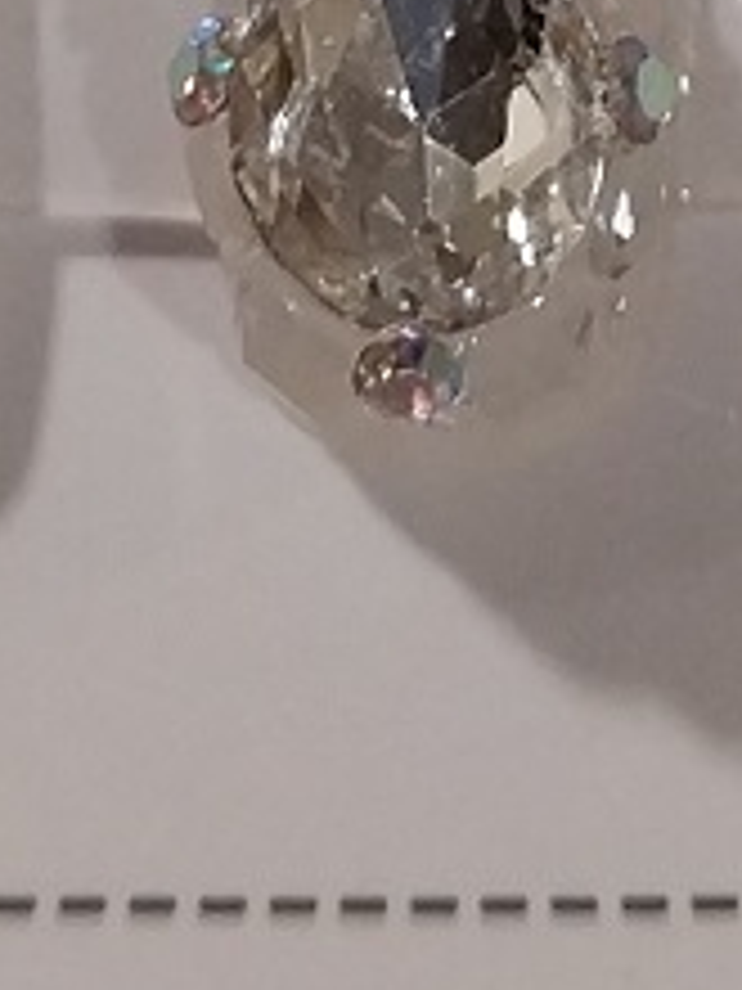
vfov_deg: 11.6
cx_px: 576
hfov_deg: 9.6
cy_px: -950
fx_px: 4401
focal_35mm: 154
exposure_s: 1/50
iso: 160
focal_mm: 4
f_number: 1.8
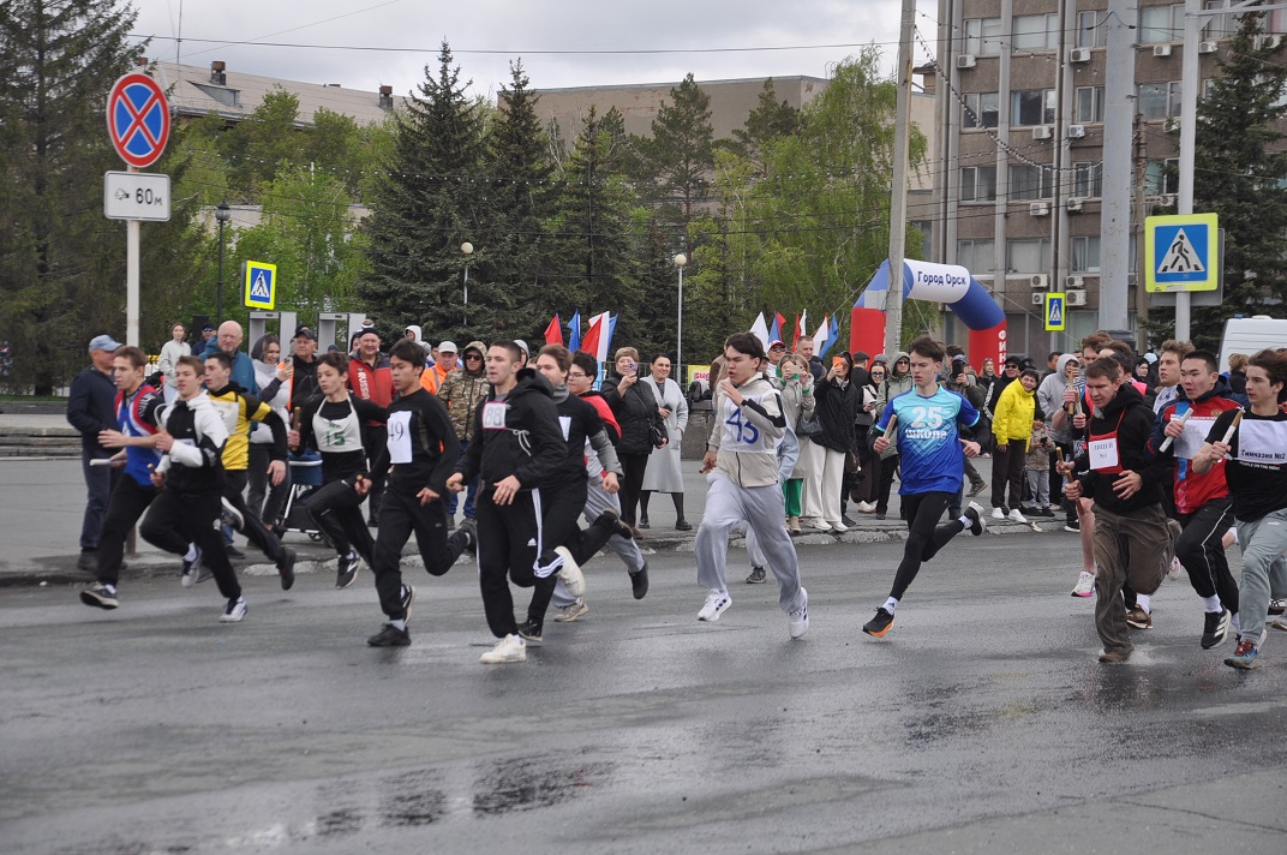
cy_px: 428
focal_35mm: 105
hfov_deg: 19.5
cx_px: 644
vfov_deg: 13.0
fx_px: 3749
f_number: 5.3
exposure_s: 1/1000
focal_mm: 70
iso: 450
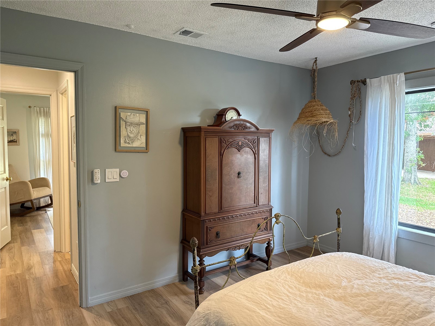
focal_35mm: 24
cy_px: 163
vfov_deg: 56.8
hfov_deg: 71.6
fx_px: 302
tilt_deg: -3.7
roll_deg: -0.2
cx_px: 218
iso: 250
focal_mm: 6.76
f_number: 1.78
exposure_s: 1/120
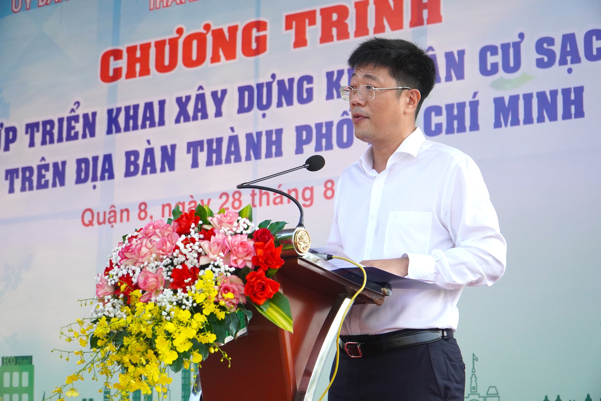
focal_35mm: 86
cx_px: 300
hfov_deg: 23.8
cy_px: 200
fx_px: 1427
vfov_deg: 16.0
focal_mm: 57
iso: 1250
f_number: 5.6
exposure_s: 1/1000
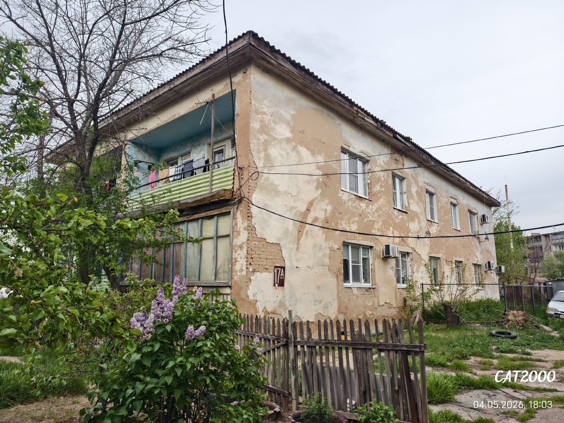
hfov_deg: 73.9
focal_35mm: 23
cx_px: 282
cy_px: 212
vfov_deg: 58.9
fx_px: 375
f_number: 1.57
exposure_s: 1/951
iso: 72
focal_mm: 6.54
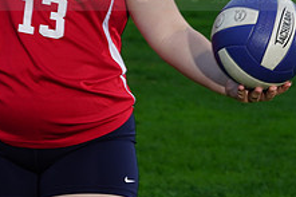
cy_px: -29
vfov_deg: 3.9
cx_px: 47
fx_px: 2851
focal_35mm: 347
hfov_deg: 5.9
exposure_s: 1/20
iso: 320
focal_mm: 132
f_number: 10
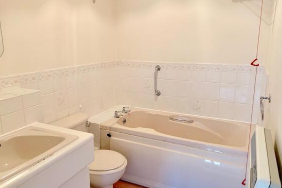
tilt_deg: -14.2
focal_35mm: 28
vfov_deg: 46.4
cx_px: 143
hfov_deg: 65.5
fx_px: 219
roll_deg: +0.8
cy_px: 92
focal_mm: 4.25
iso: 100
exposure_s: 1/50
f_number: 1.8
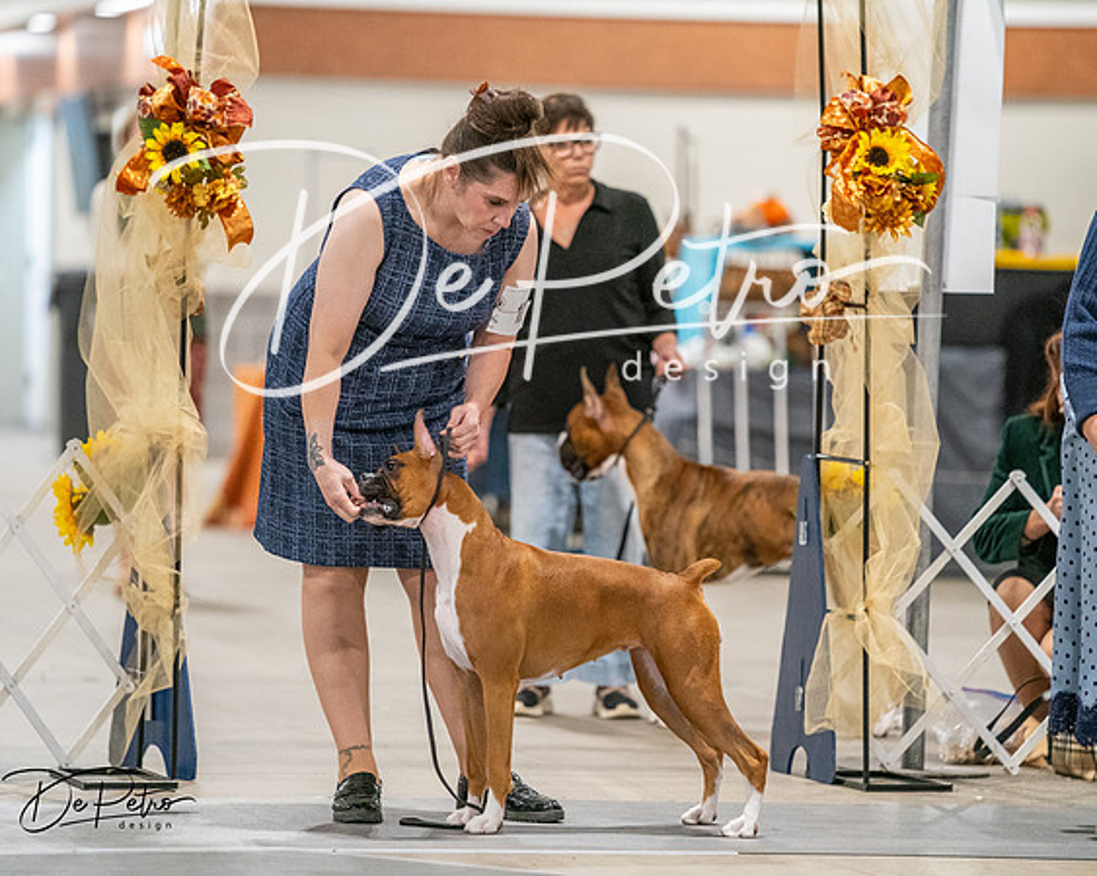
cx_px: 548
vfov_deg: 6.9
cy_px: 438
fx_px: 7310
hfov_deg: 8.6
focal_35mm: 225
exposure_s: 1/250
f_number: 3.2
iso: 6400
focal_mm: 200
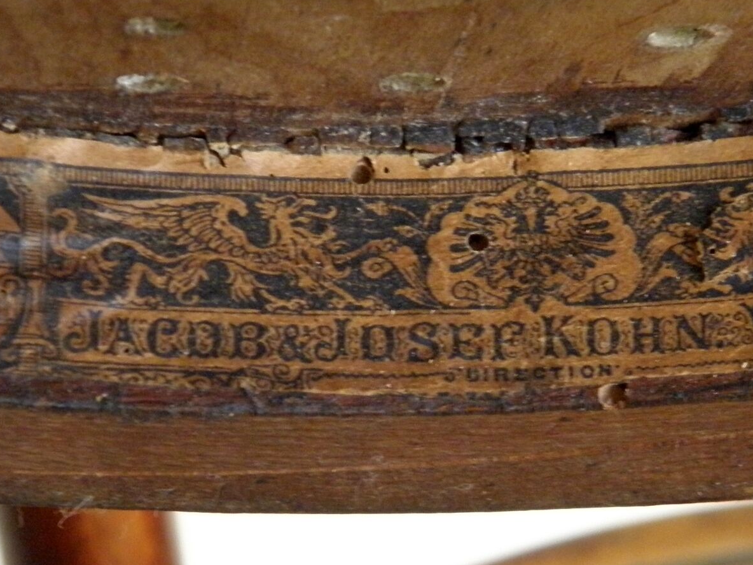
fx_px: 3763
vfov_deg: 8.6
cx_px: 555
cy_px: 420
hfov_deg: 11.4
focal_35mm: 173
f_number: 4.4
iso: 320
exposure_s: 1/8
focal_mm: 14.3
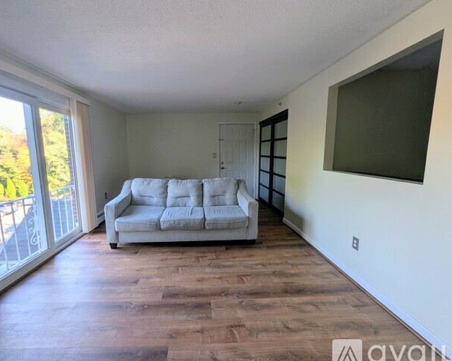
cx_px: 205
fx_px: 187
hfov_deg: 100.4
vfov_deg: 88.0
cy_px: 182
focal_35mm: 14
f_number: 2.2
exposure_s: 1/70.7
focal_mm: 1.95
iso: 56
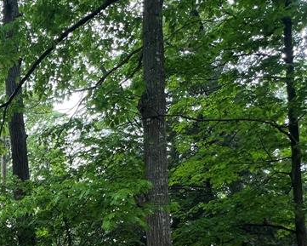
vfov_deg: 34.2
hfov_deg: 41.3
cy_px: 285
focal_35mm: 36
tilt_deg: +1.7
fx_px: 327
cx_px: -22
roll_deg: +0.6
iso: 64
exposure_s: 1/99
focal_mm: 1.57
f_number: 1.8
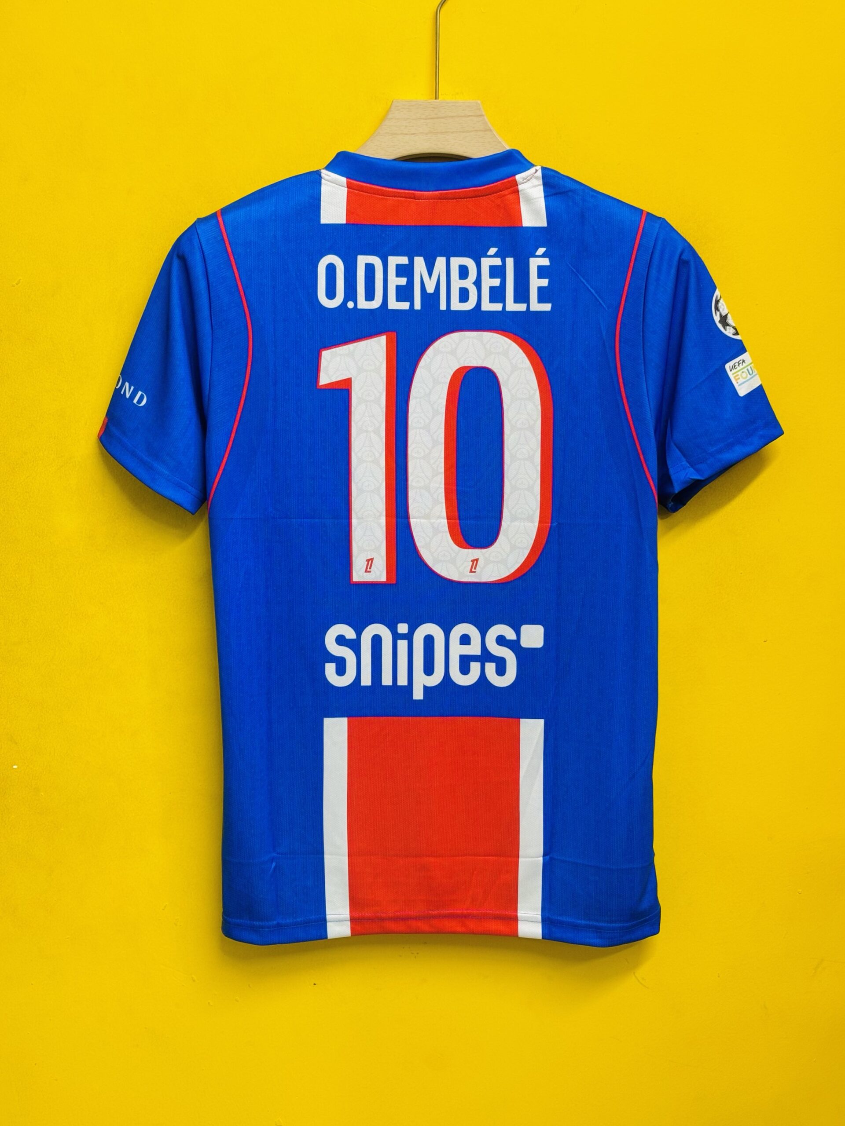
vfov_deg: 36.8
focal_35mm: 52
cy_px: 563
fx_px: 1692
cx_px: 422
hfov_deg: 28.0
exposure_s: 1/50
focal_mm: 5.96
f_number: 1.6
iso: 50
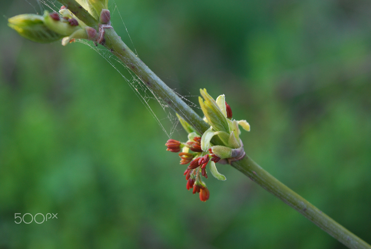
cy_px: 124
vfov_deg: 16.6
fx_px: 851
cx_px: 186
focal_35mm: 82
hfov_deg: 24.6
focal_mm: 55
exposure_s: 1/60
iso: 280
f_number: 5.6
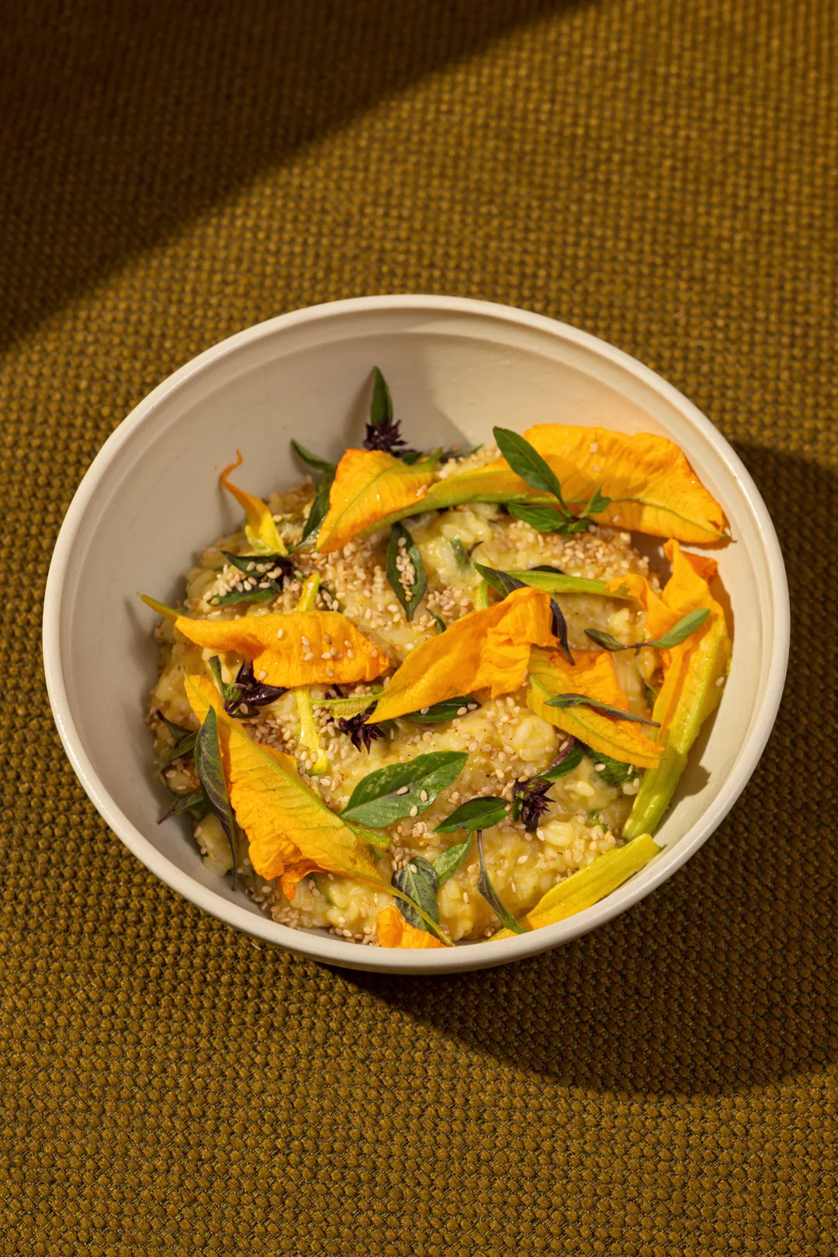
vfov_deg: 19.5
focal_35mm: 105
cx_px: 419
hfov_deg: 13.0
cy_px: 628
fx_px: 3666
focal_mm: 105
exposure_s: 1/125
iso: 400
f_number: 8
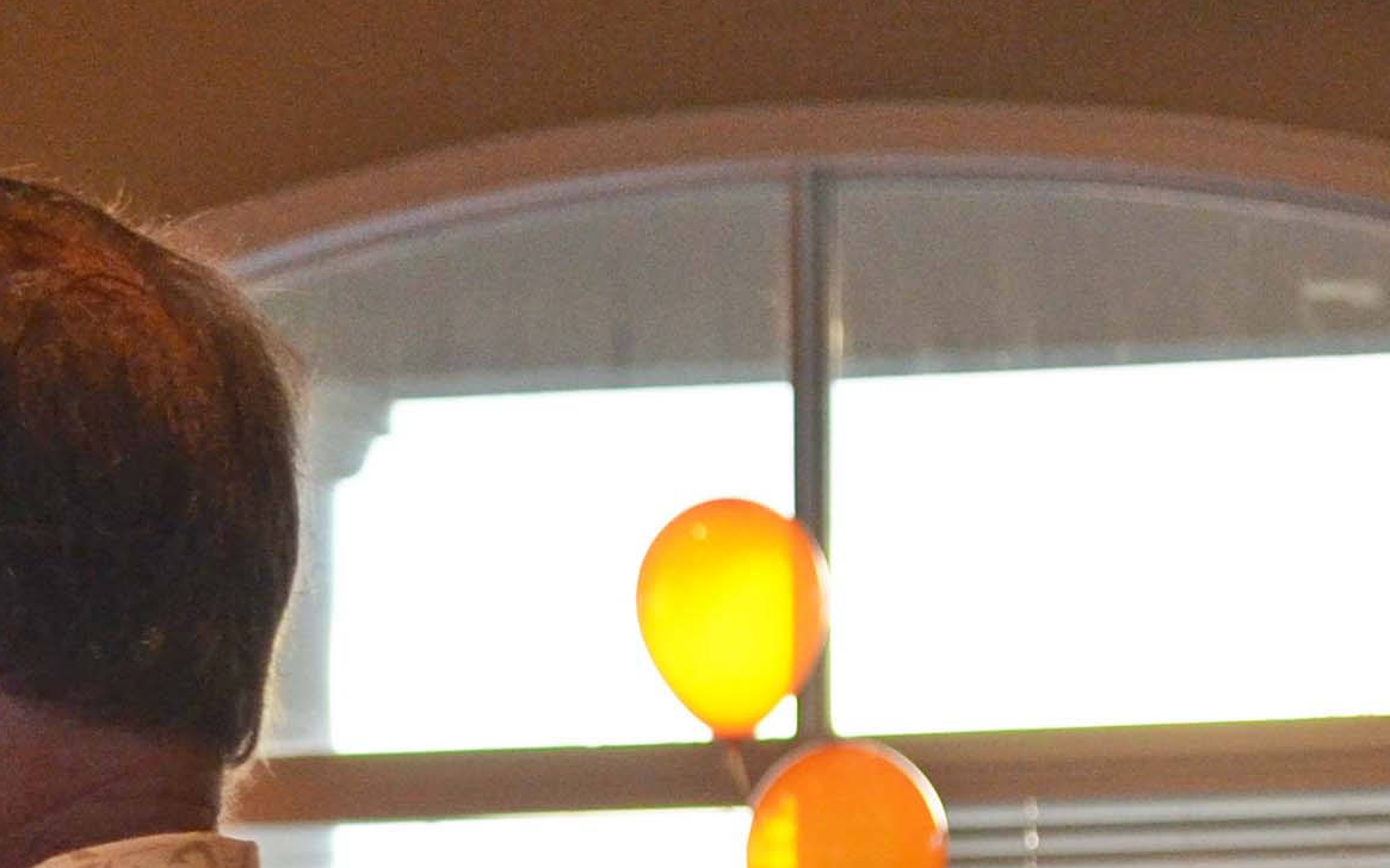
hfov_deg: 7.7
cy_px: 966
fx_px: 10266
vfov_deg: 4.8
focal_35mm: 271
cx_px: -357
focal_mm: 42
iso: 800
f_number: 5.3
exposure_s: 1/50
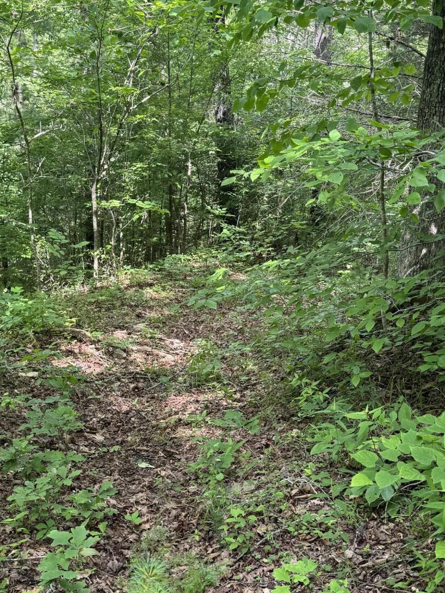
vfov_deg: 42.6
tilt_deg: -27.3
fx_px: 754
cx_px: 175
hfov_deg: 32.8
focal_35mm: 44
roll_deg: -2.5
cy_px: 378
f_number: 1.78
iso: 80
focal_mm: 6.76
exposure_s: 1/121
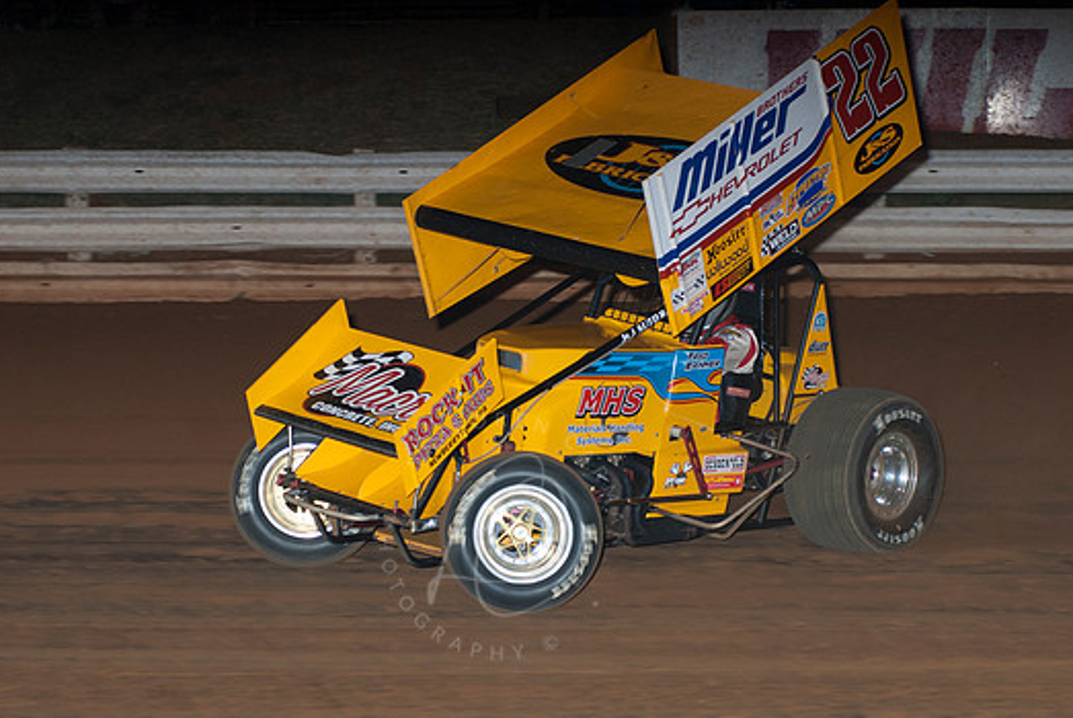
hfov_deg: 15.4
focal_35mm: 133
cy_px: 345
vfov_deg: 10.3
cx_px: 501
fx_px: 3968
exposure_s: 1/400
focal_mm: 80
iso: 200
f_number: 4
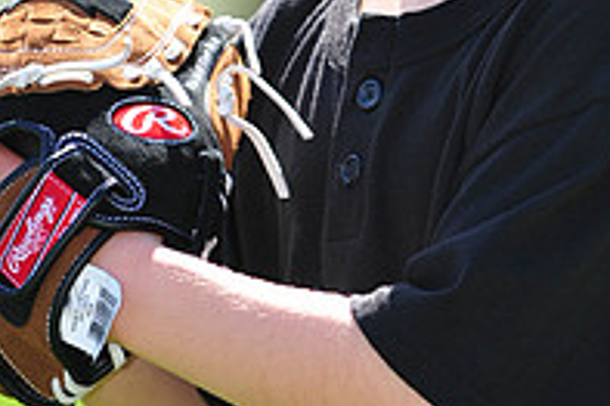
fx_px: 9972
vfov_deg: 2.3
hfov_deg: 3.5
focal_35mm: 589
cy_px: -325
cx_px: 430
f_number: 4.5
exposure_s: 1/500
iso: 200
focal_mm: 200
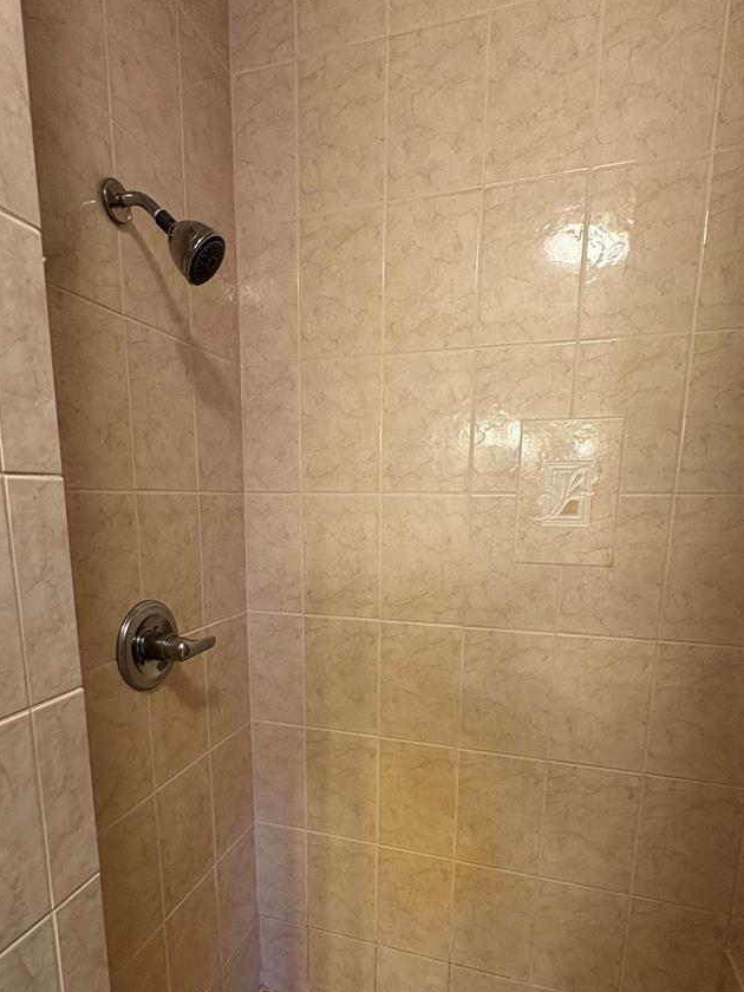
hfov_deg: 65.9
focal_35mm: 20
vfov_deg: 80.5
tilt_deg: -10.0
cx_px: 357
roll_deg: -0.1
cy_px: 608
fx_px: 573
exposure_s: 1/60
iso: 160
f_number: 2.2
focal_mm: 2.22
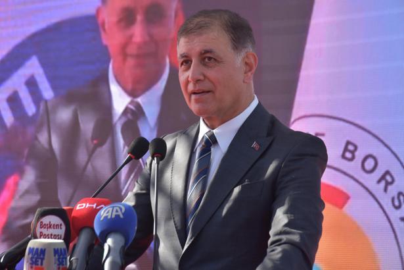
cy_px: 135
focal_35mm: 142
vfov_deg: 9.6
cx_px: 202
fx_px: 1599
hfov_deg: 14.4
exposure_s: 1/500
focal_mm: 95
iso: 400
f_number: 8
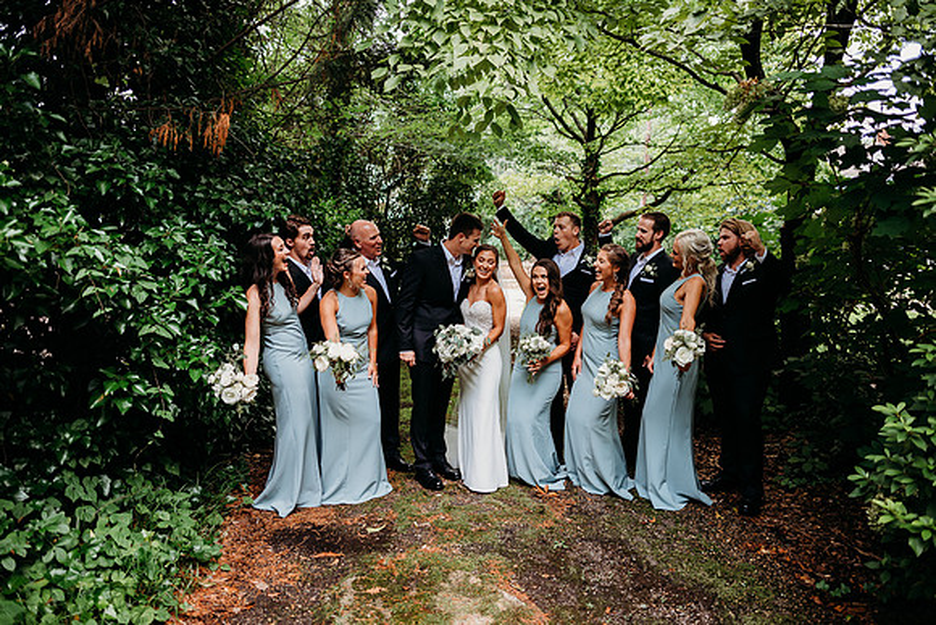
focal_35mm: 24
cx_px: 468
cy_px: 312
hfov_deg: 73.7
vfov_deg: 53.2
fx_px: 624
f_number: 2.5
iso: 250
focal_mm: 24
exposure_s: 1/250
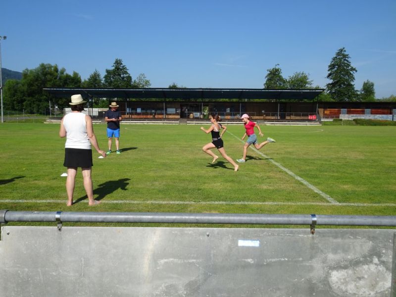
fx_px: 378
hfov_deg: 55.4
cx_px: 198
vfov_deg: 42.9
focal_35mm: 33
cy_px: 148
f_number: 4
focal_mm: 5.61
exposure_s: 1/1000
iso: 80
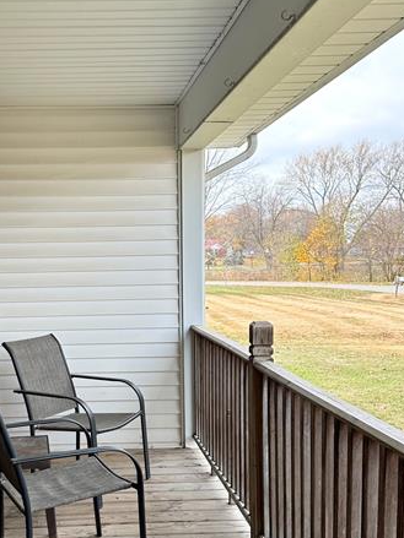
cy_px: 341
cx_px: 96
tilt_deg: -2.9
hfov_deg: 33.6
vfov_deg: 44.4
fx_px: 654
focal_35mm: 42
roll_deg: +2.6
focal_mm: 6.86
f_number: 1.78
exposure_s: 1/431
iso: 80
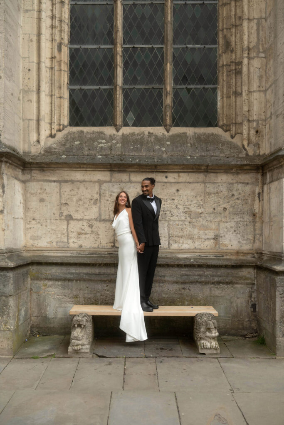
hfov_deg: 37.9
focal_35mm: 35
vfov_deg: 54.4
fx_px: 414
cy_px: 212
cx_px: 142
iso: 500
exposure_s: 1/800
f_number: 3.2
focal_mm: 35
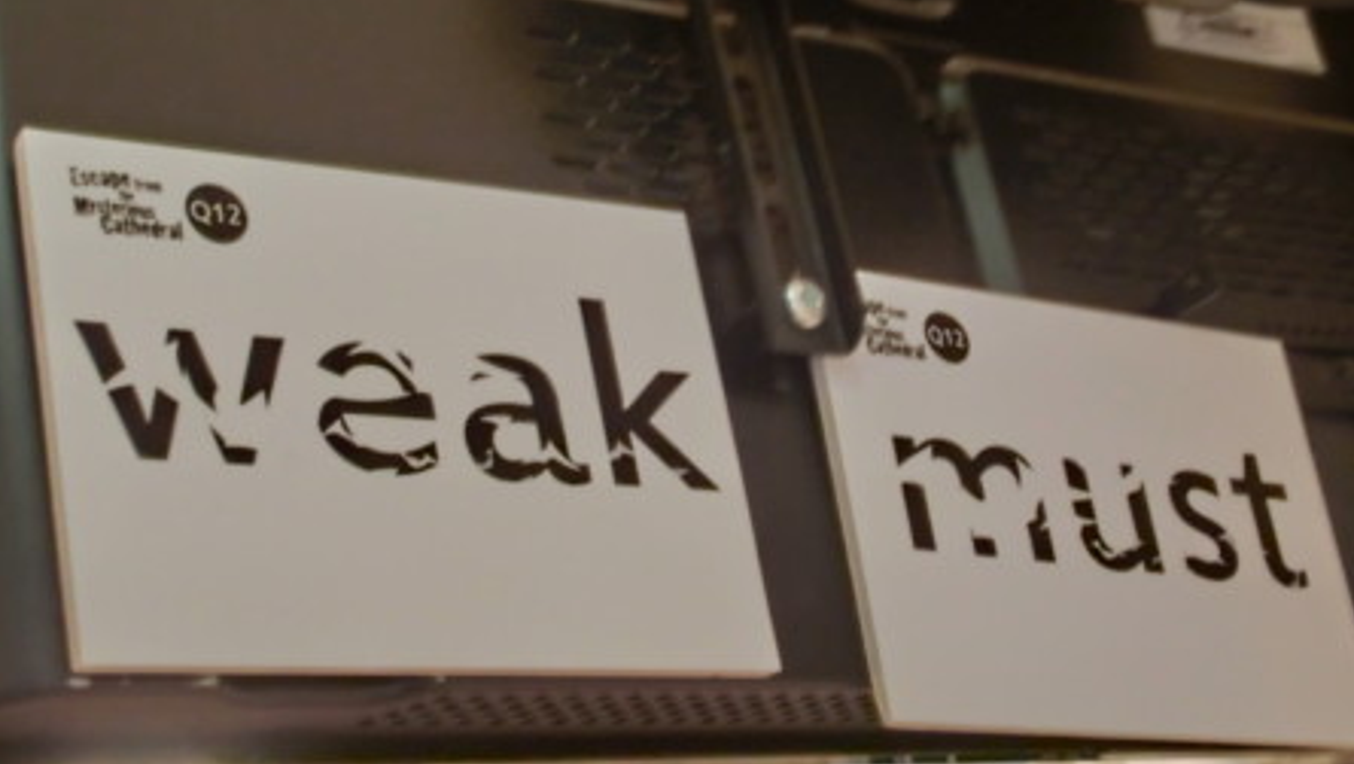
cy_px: 310
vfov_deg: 15.9
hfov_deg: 27.9
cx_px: 682
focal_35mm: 76
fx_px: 2730
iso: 800
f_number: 4.8
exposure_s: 1/25
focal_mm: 12.29
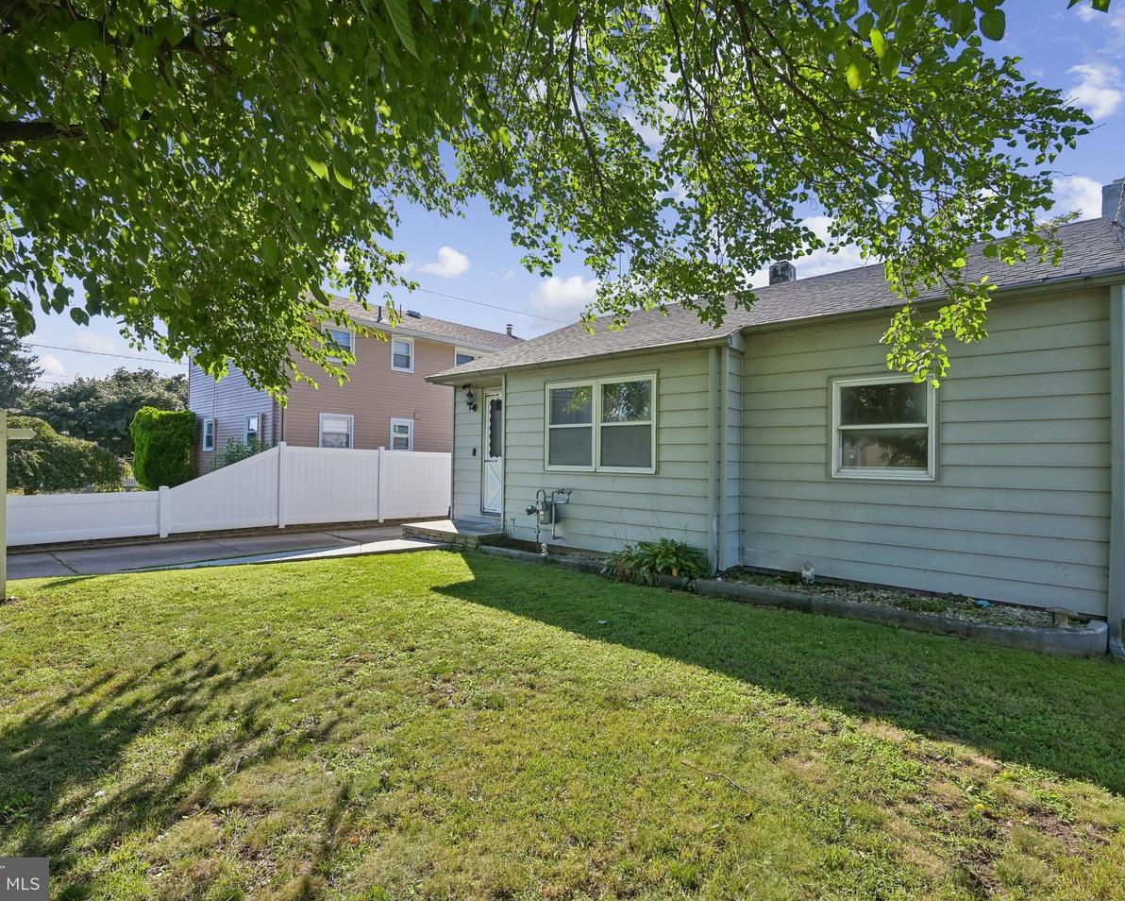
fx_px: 566
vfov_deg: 77.0
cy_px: 452
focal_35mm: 17
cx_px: 581
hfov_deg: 89.6
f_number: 11
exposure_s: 1/200
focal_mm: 15
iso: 400
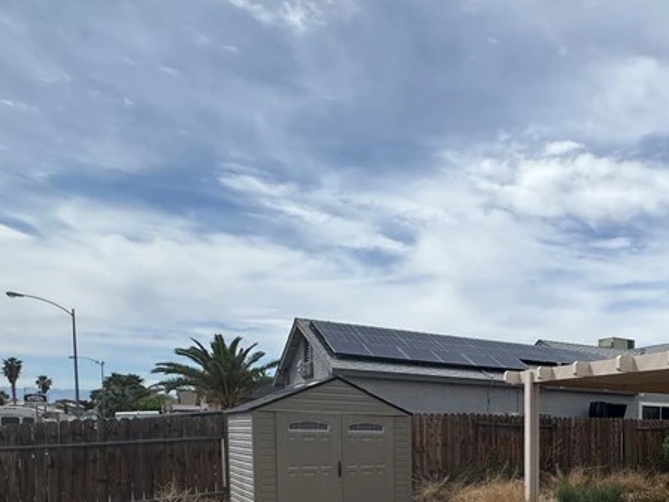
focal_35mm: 32
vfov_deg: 40.0
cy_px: 477
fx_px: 618
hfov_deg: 48.3
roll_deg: -1.2
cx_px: 647
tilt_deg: -4.5
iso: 50
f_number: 2.2
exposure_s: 1/2770
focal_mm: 2.22
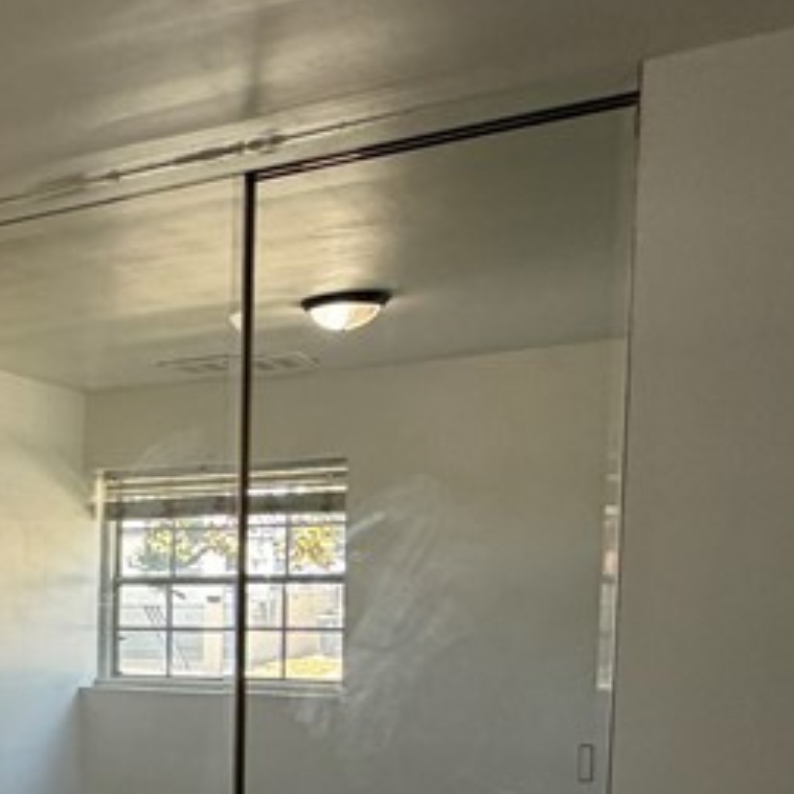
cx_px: -530
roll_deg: +0.9
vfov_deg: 32.8
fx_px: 1298
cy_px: 672
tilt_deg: -4.6
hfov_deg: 23.4
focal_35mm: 50
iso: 200
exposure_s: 1/121
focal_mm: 2.22
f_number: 2.2
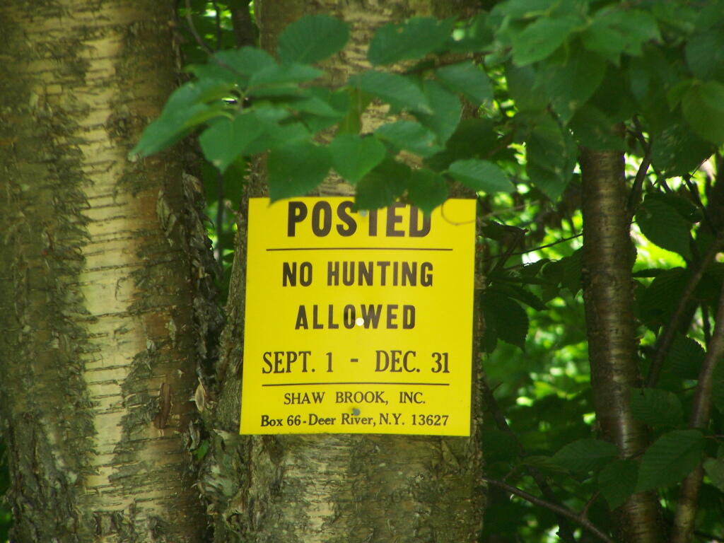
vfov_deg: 3.9
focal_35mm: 380
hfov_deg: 5.2
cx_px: 362
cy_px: 272
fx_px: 7948
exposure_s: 1/160
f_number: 3.7
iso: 140
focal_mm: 63
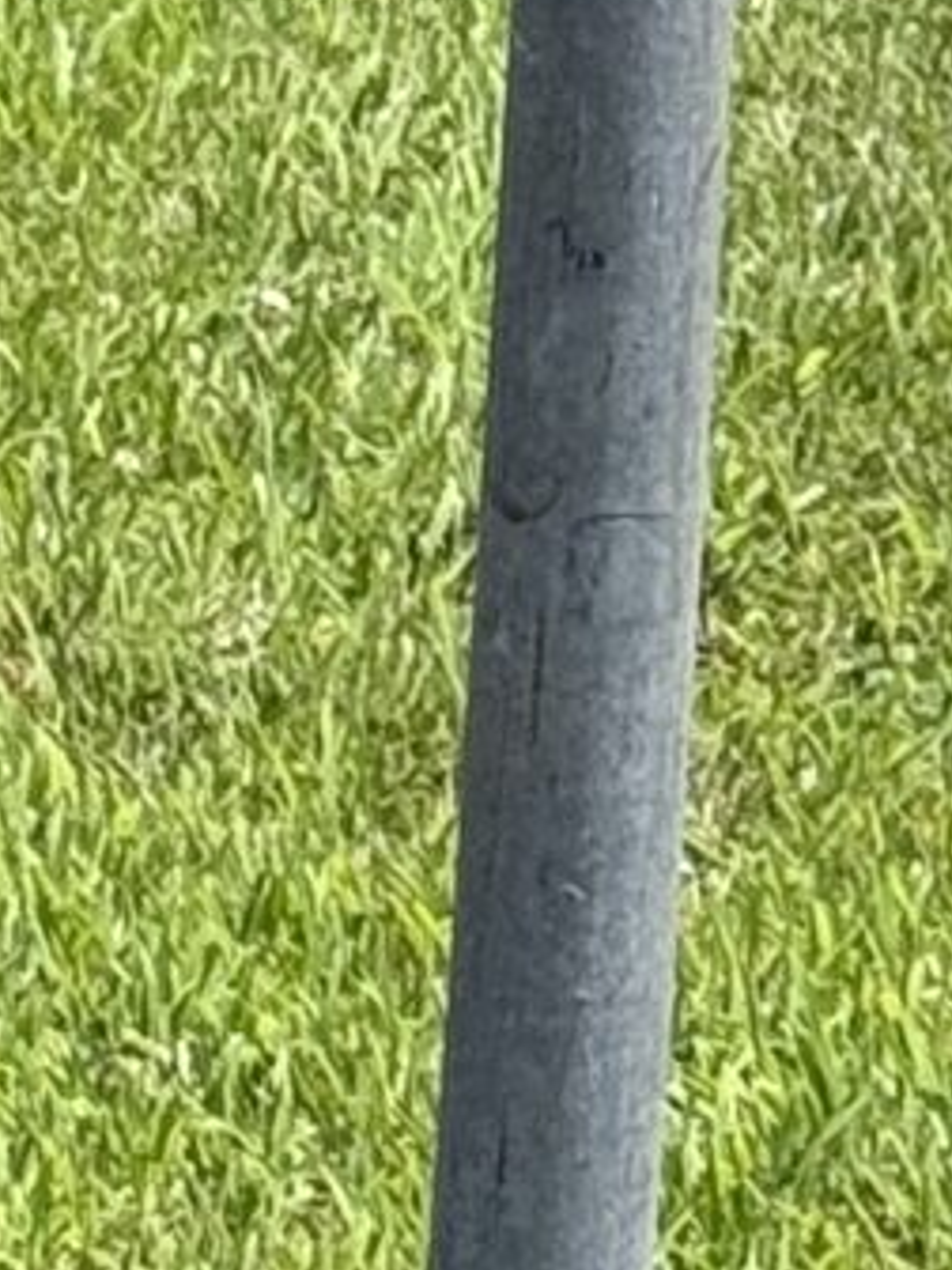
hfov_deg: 4.1
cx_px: 714
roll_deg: +7.1
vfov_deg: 4.9
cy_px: -3504
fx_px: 13421
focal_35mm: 366
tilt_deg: +0.5
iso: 64
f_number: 1.78
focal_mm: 6.76
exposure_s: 1/4329
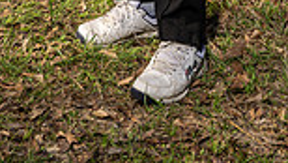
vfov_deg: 9.6
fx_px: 841
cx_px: 181
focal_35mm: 110
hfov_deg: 19.4
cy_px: -249
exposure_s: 1/250
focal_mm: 36
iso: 100
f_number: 5.6
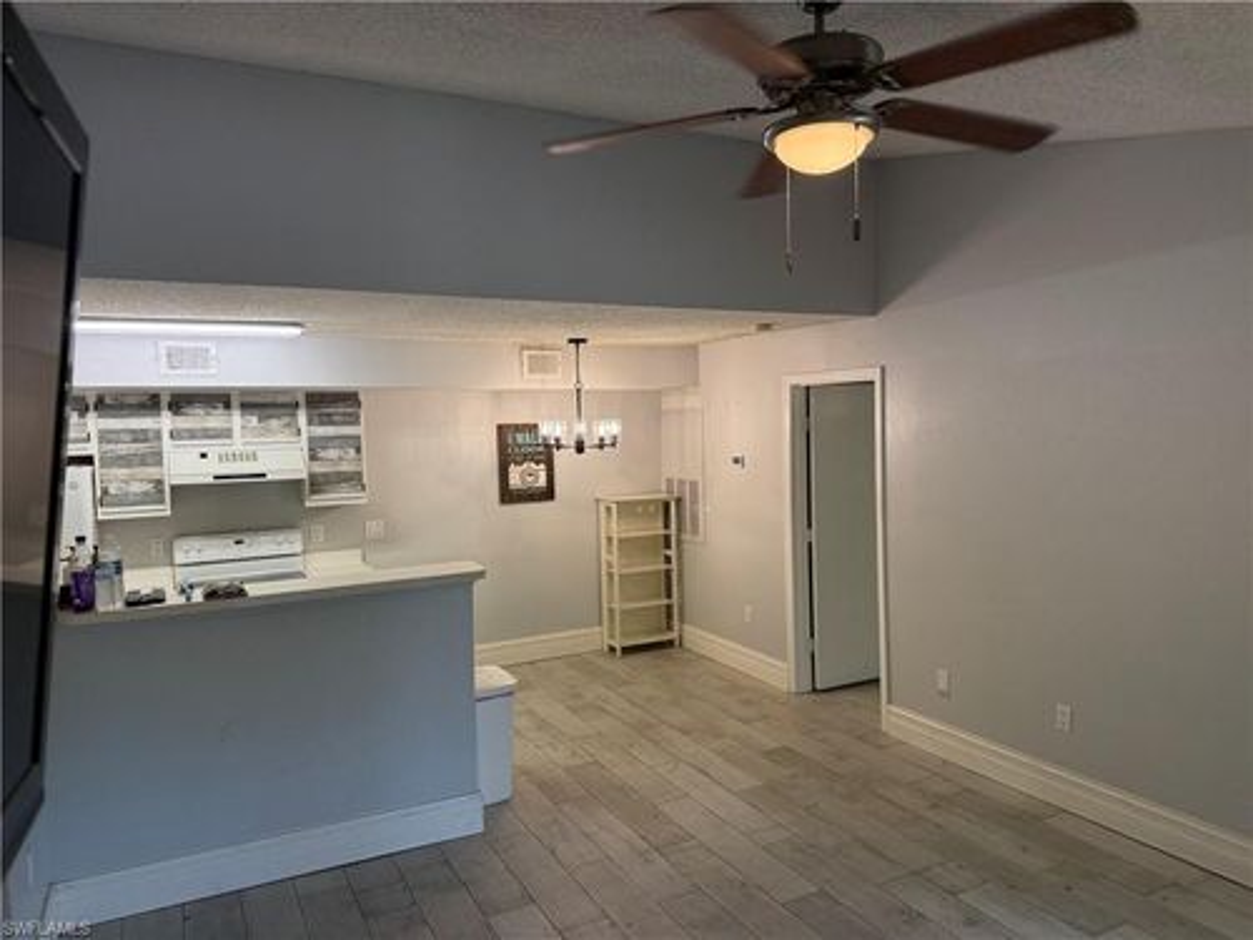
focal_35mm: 24
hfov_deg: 71.6
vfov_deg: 56.8
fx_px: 869
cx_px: 626
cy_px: 470
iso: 200
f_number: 1.78
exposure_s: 1/182
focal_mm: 6.76
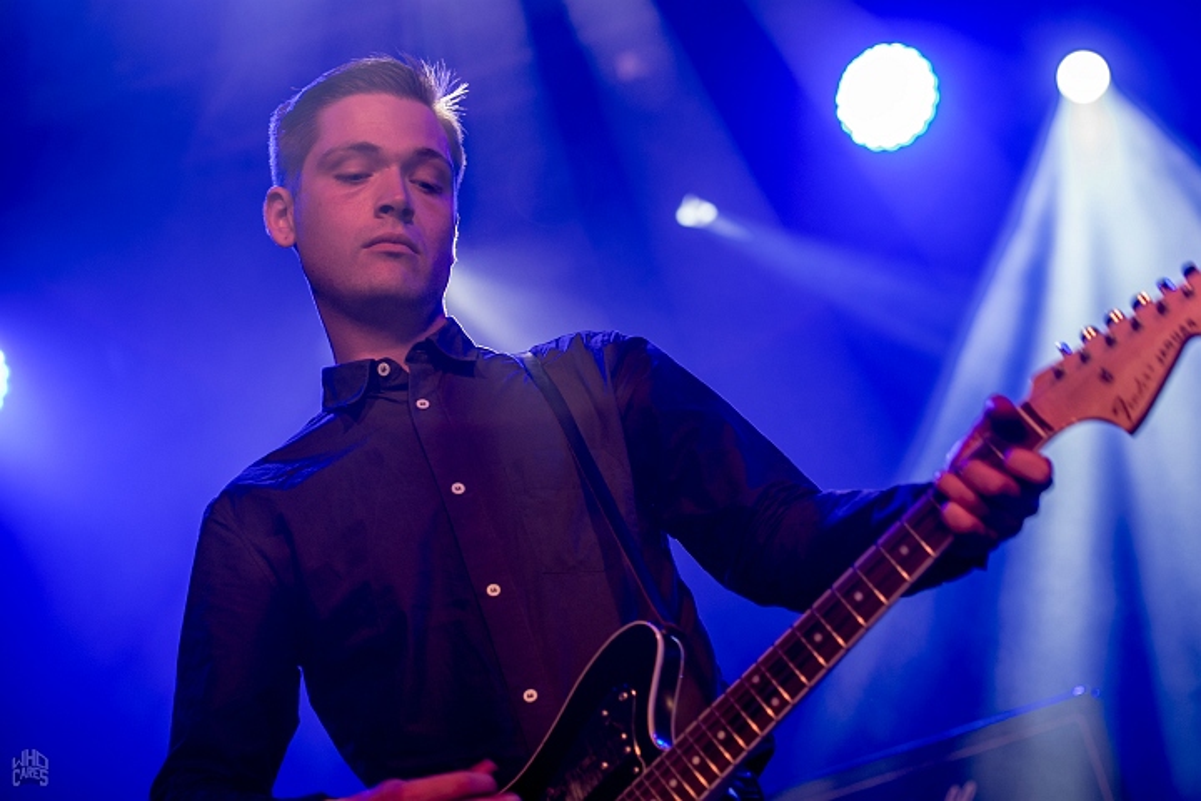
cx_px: 600
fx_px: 3503
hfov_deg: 19.5
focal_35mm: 105
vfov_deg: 13.0
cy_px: 400
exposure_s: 1/100
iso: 200
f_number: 2.8
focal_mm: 70
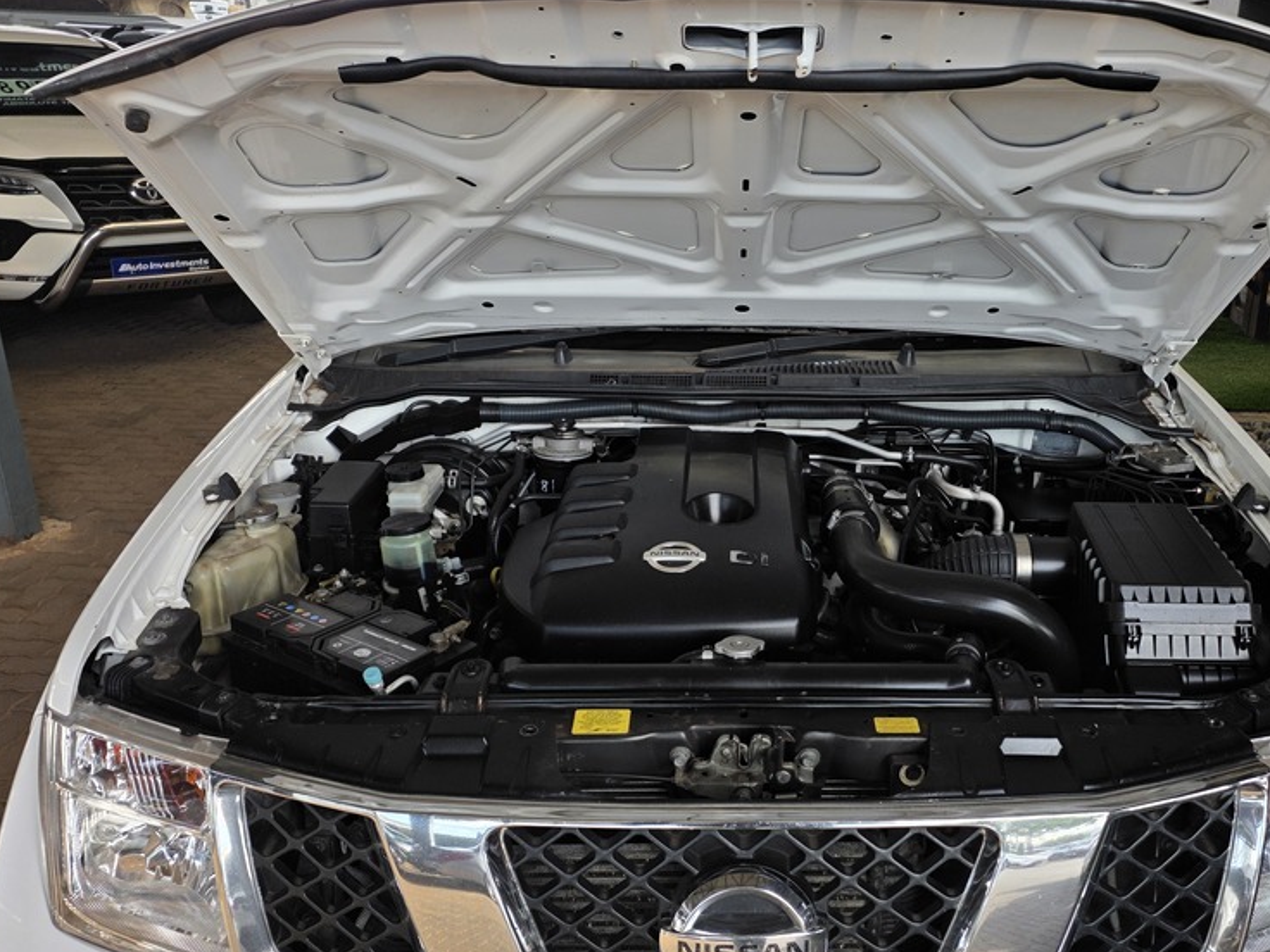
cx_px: 752
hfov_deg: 56.4
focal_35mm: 32
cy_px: 488
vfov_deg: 44.2
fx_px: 1174
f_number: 1.7
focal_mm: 6.25
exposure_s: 1/180
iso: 32
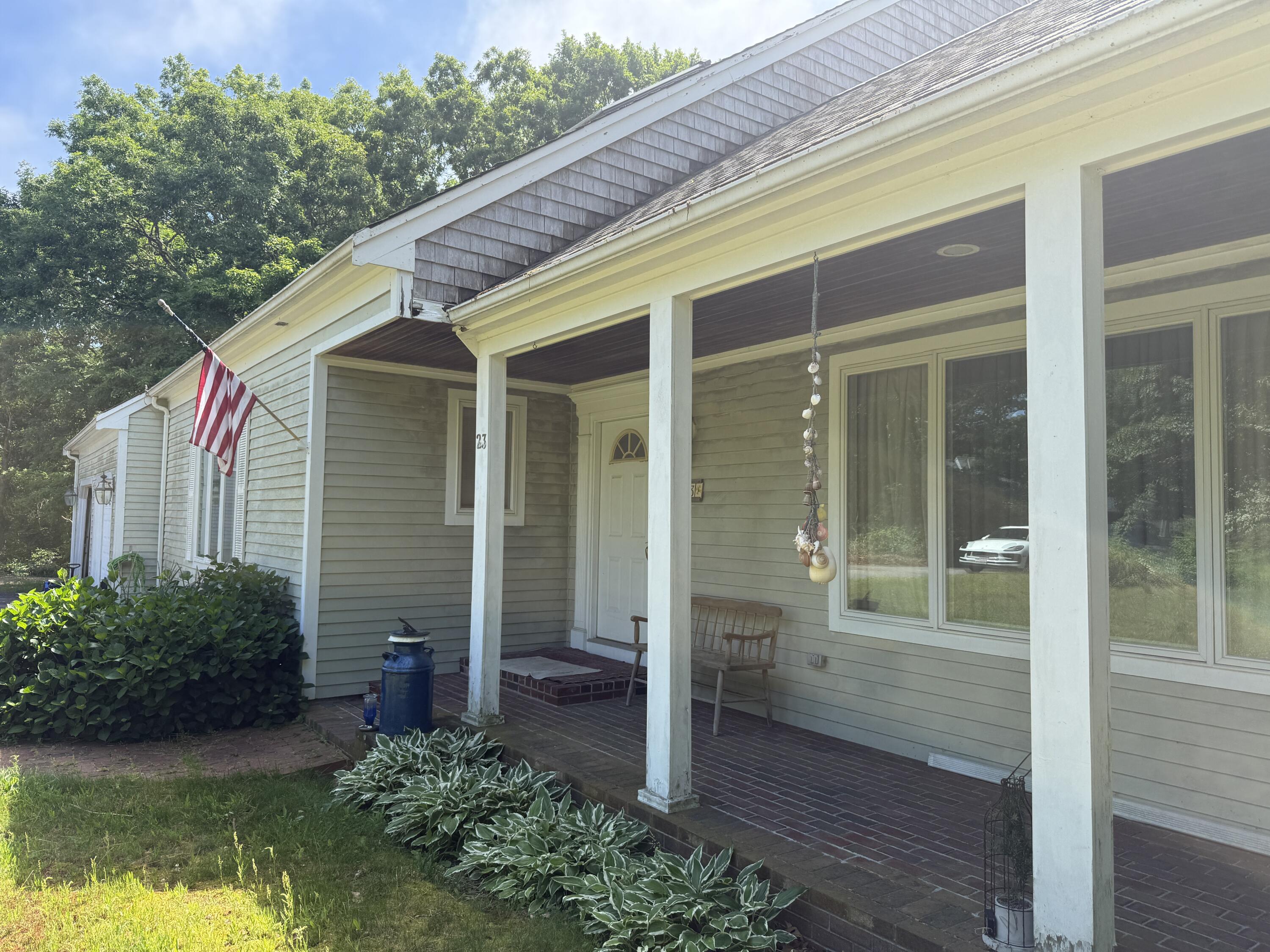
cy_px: 476
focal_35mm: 24
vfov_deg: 56.8
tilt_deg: +4.0
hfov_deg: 71.6
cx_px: 635
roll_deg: -1.0
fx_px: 881
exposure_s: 1/1192
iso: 80
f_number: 1.78
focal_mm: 6.76
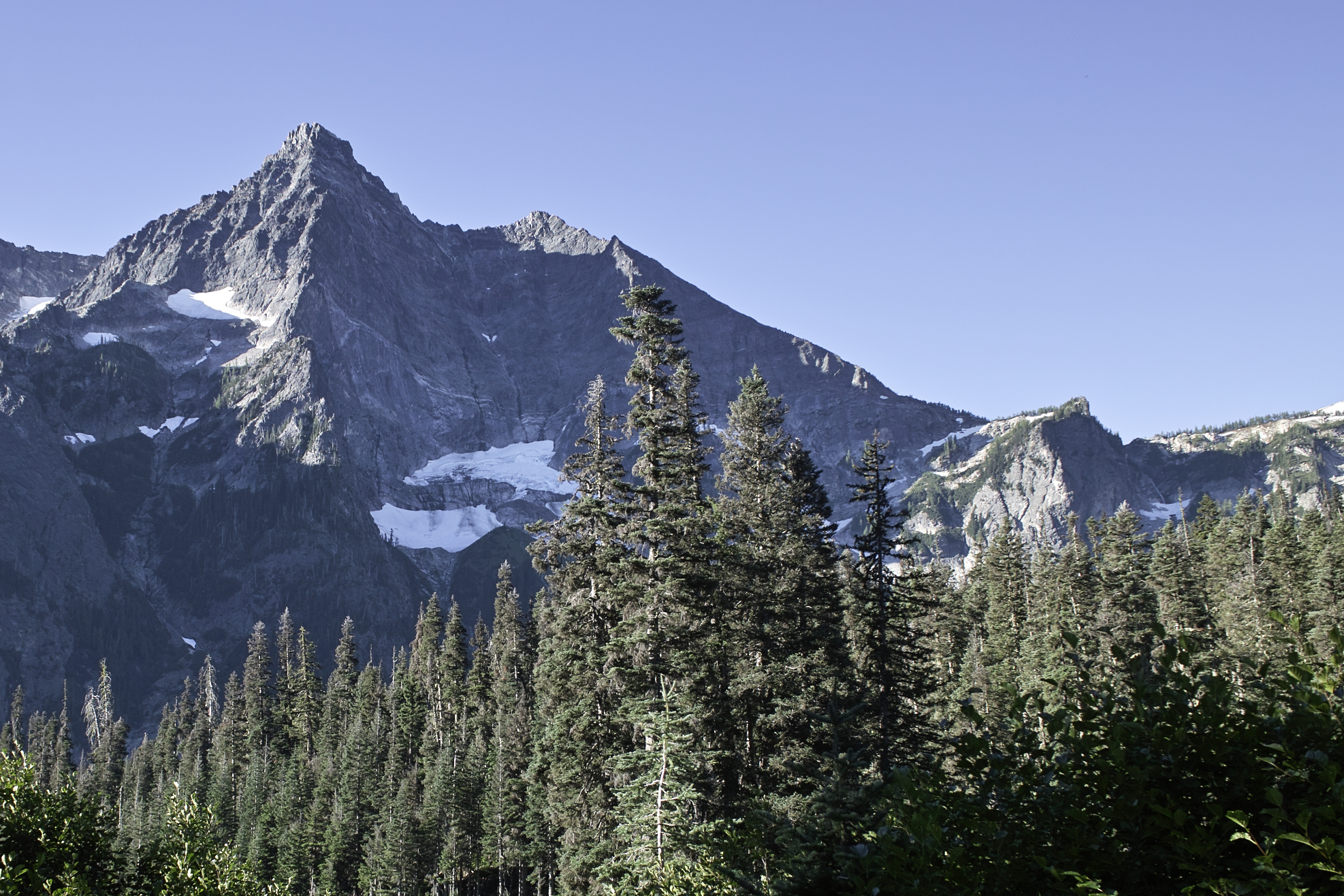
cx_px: 509
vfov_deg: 35.7
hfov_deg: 51.4
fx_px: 1381
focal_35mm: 37
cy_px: 560
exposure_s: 1/100
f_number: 5.6
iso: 100
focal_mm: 16.6
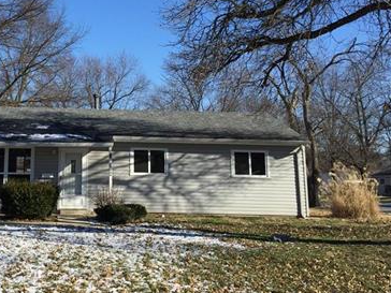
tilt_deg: +9.4
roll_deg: -0.9
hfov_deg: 36.5
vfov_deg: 27.9
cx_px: 91
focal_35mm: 51
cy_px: 57
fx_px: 576
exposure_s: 1/1582
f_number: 2.2
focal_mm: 4.15
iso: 32
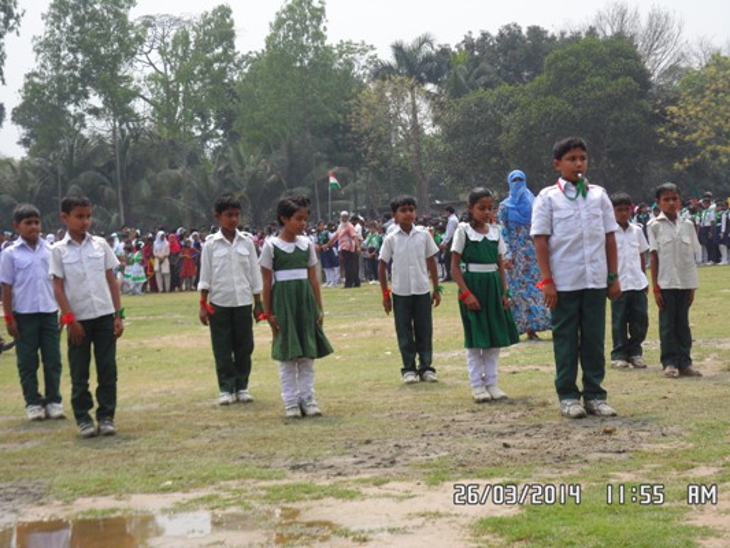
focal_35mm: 82
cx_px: 365
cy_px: 274
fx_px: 1730
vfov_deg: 18.0
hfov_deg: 23.8
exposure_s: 1/500
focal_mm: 15.4
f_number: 4.4
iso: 80
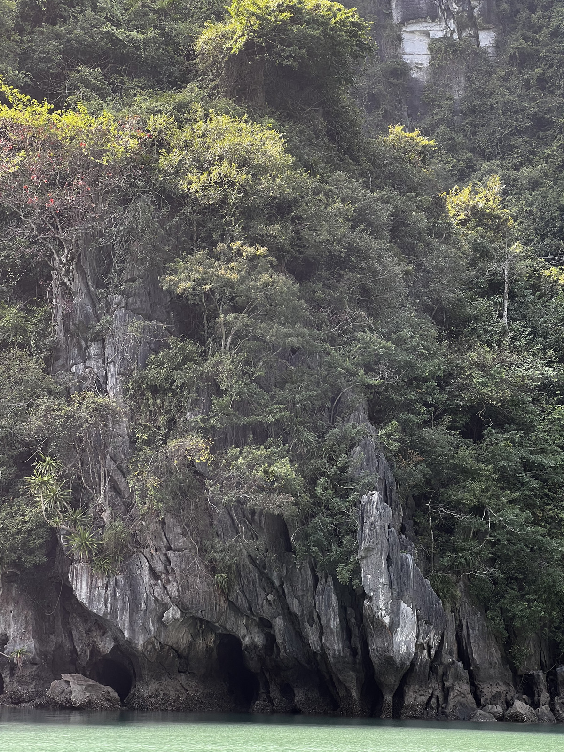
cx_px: 282
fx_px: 1673
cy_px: 376
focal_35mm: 77
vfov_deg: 25.3
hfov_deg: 19.1
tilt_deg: +9.6
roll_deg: -2.2
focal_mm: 9
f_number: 2.8
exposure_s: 1/99
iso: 40
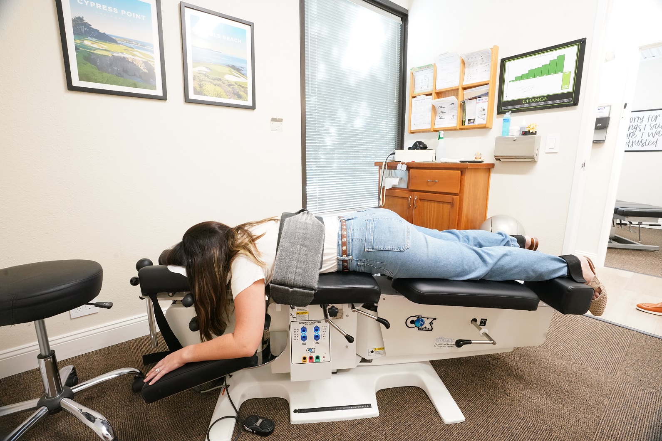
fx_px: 294
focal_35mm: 16
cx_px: 331
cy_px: 220
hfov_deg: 96.7
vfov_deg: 73.8
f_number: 10
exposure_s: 1/15
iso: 5000
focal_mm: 16
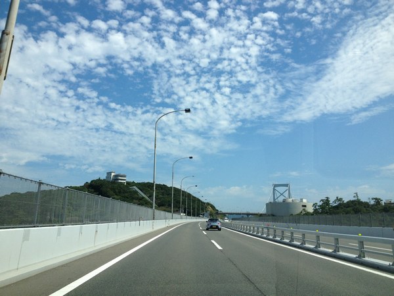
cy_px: 148
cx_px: 197
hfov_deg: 52.6
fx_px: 398
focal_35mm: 35
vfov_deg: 40.7
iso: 50
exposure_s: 1/1972
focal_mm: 4.28
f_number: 2.4
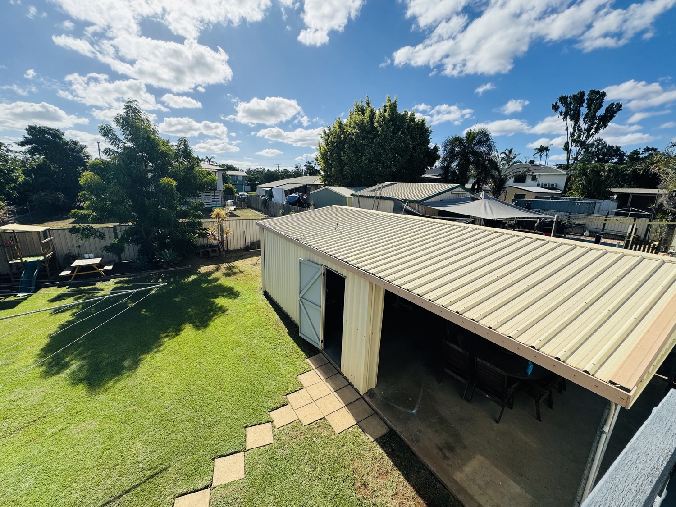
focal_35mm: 14
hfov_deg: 102.1
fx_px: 273
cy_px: 254
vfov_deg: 85.7
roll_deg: -1.8
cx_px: 338
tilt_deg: -14.1
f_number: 2.2
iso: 50
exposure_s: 1/2273
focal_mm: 2.22
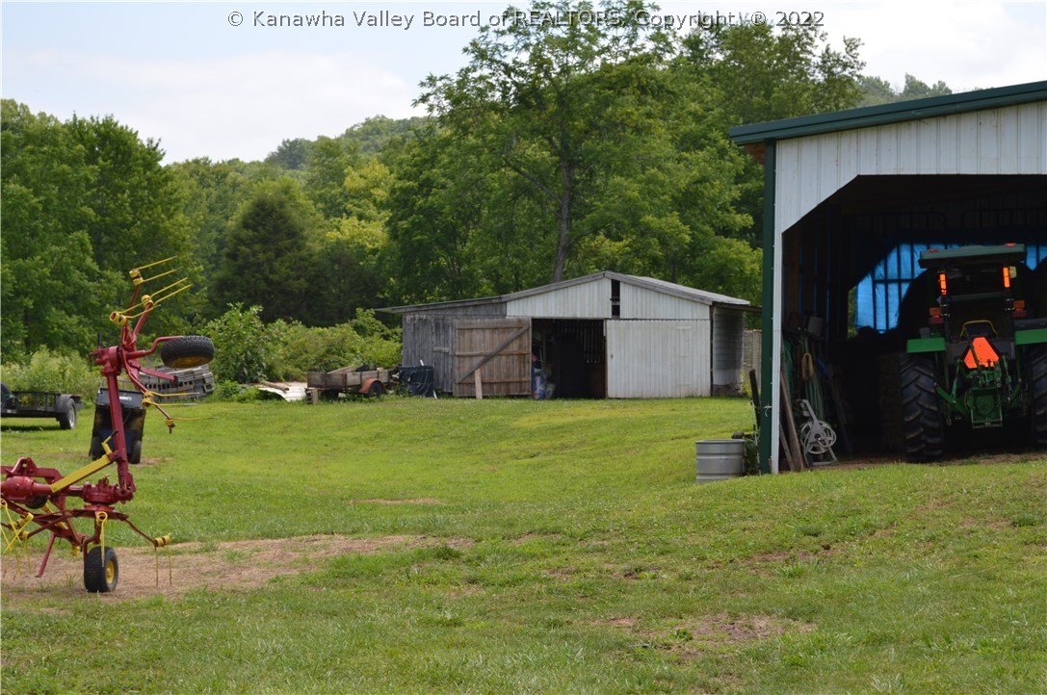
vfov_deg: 16.5
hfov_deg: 24.6
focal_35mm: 82
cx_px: 524
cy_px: 348
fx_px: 2396
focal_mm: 55
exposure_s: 1/200
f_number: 8
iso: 100
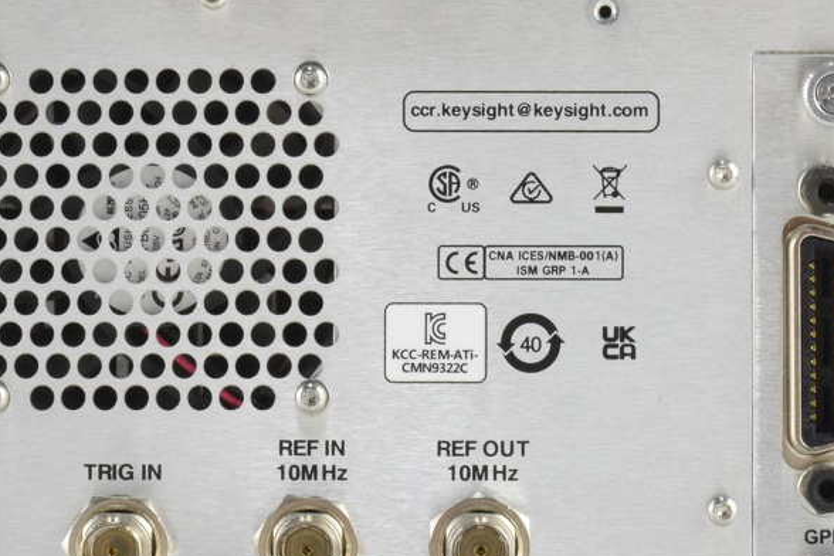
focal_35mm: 196
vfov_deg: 7.0
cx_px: 474
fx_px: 4540
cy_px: 311
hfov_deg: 10.5
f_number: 22
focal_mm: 48
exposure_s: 1/30
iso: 1600
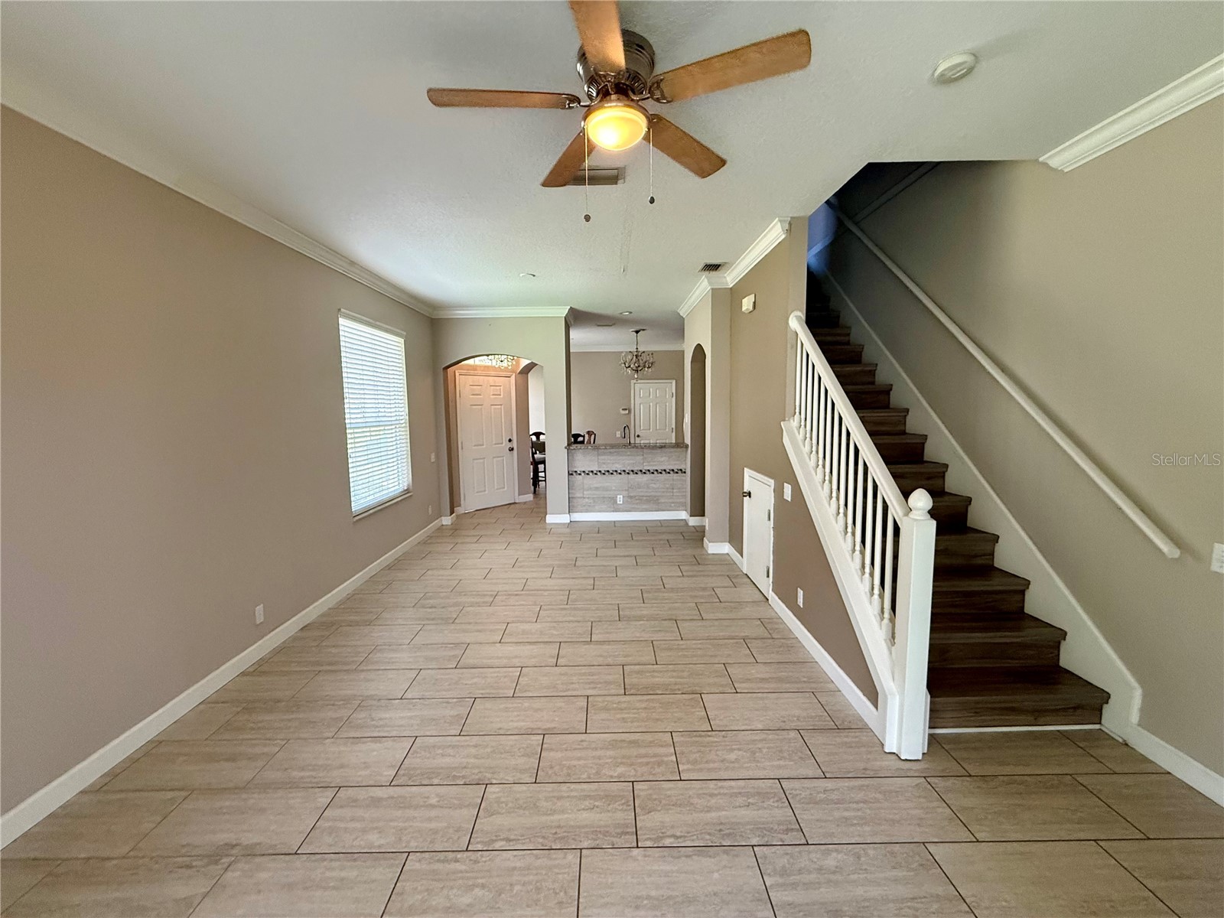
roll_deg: +0.7
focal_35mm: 14
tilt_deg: -5.8
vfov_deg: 85.7
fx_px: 495
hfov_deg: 102.1
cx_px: 612
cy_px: 459
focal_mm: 2.22
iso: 400
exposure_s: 1/88
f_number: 2.2
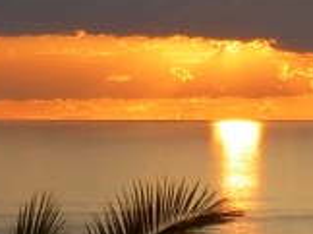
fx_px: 4559
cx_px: 220
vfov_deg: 2.9
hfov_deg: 3.9
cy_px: 122
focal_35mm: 505
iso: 50
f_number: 4.9
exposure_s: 1/200
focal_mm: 16.8
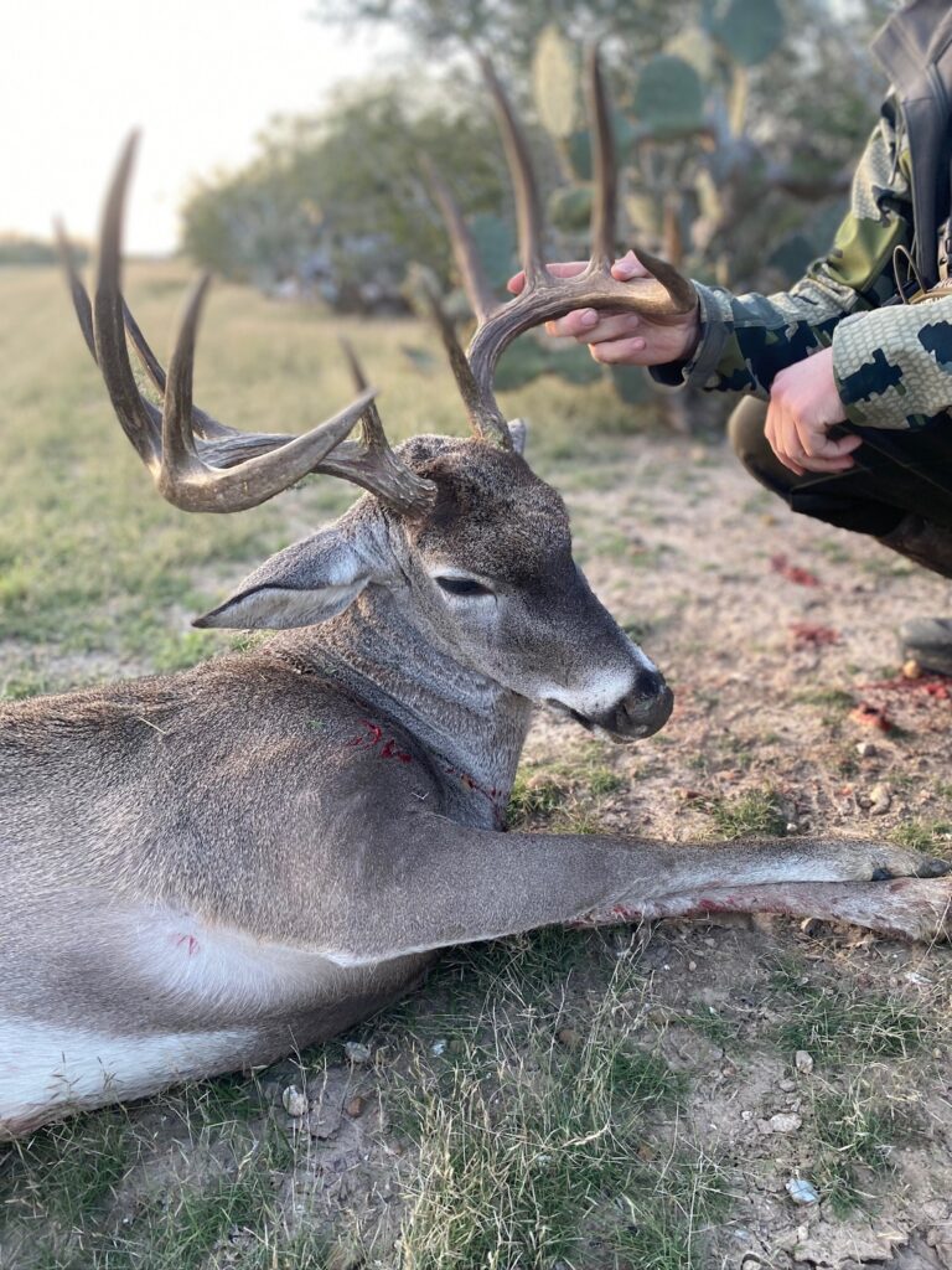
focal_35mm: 26
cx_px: 476
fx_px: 953
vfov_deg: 67.3
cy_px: 635
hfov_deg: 53.1
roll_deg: +3.0
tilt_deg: -20.7
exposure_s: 1/121
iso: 125
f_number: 1.8
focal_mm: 4.25
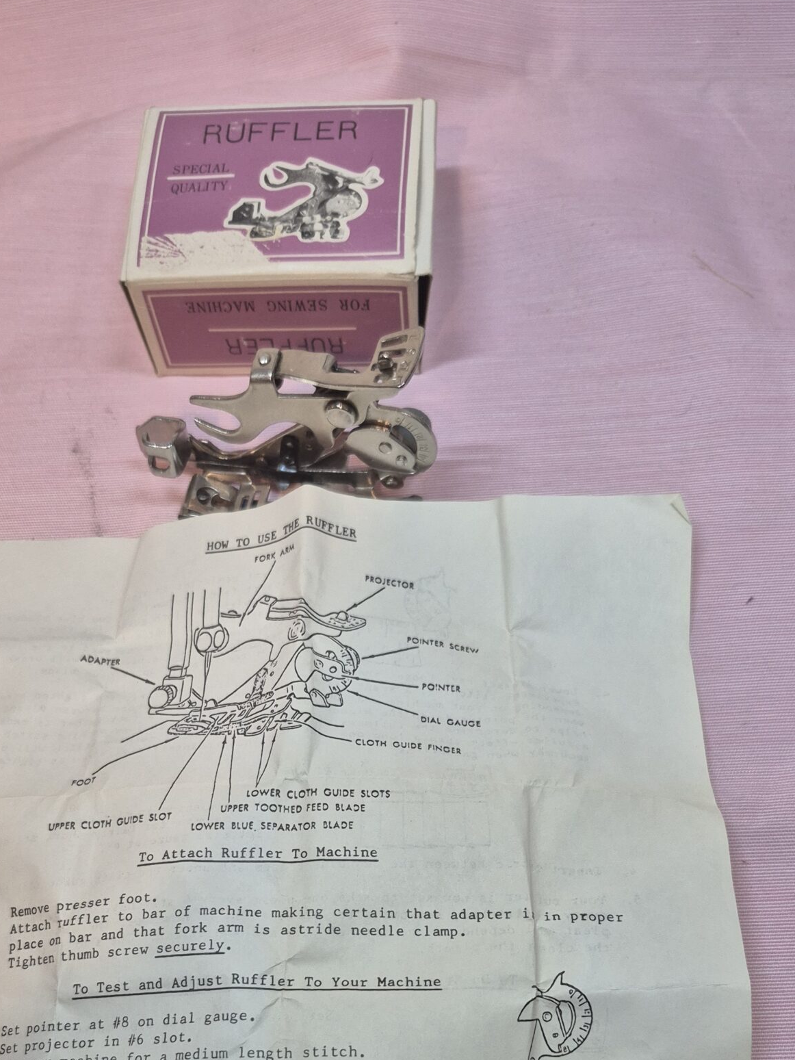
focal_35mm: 38
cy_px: 866
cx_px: 363
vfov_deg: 46.1
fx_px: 1163
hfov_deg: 37.7
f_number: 1.8
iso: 200
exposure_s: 1/120
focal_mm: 5.4
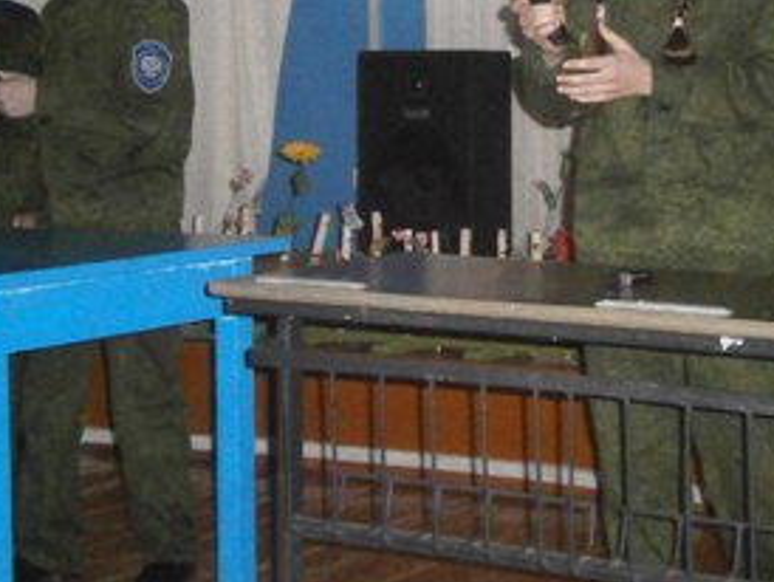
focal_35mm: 98
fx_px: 2193
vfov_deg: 15.0
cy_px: 110
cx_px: 477
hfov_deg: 20.0
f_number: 3.9
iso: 1250
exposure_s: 1/250
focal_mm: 10.7
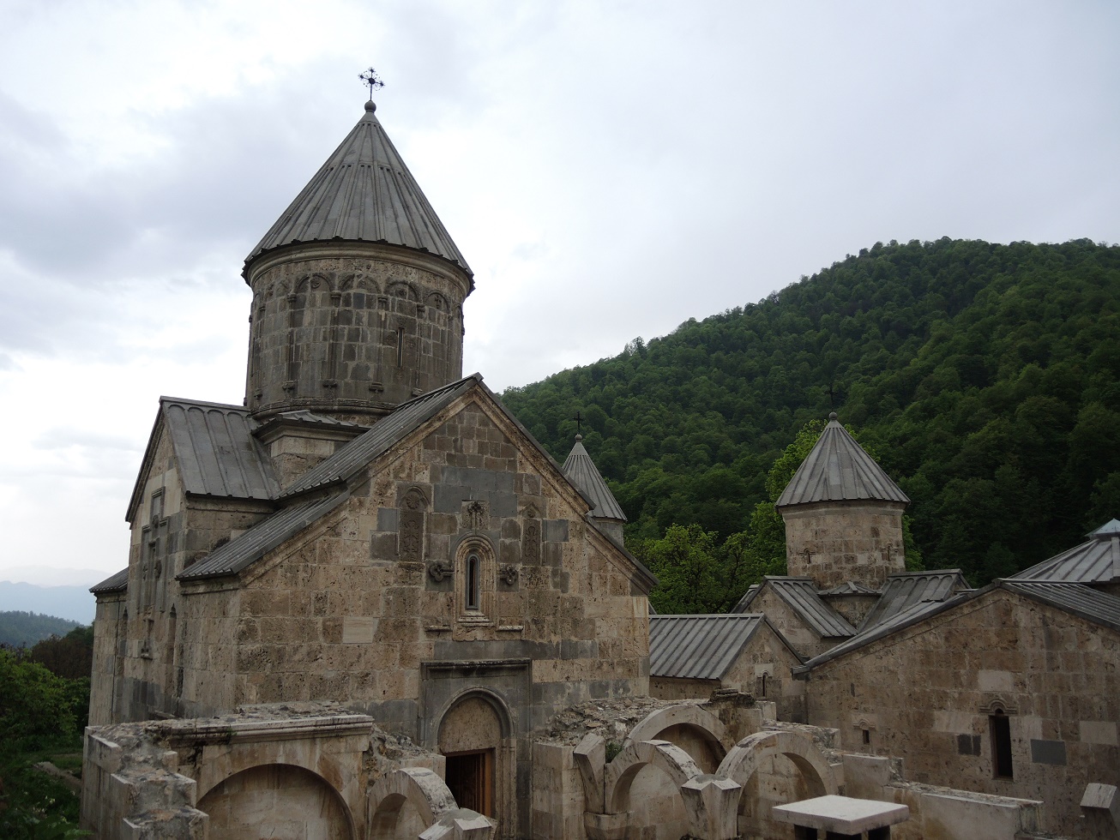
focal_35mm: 28
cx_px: 560
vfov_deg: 49.8
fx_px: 906
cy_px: 420
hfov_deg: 63.4
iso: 200
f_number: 2
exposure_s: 1/30
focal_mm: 6
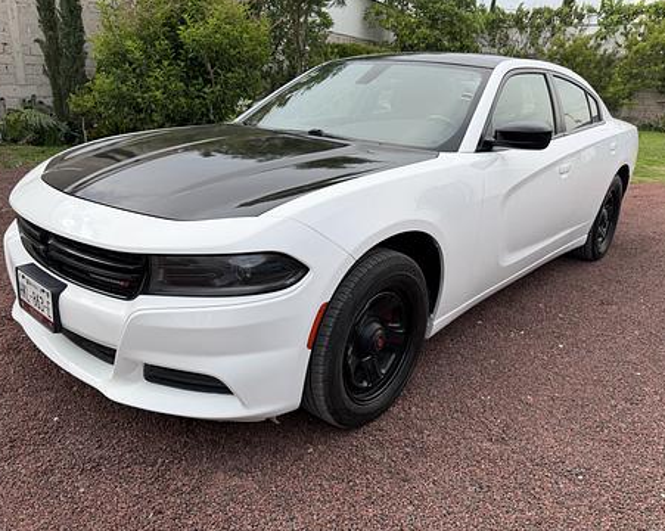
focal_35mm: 26
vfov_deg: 54.9
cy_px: 272
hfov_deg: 66.1
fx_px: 511
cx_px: 323
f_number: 1.78
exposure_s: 1/1046
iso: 80
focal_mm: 6.76
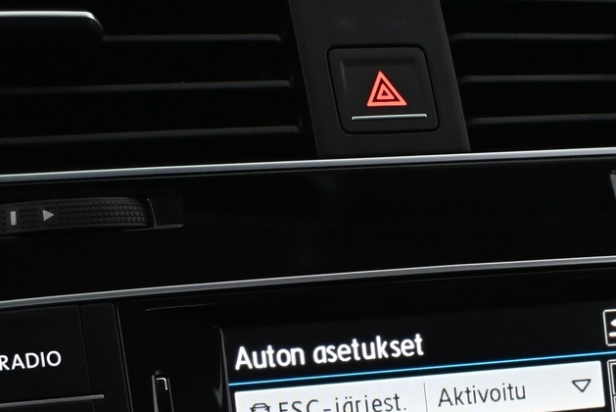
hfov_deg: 16.8
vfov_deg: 11.1
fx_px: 2082
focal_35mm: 122
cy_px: 496
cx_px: 442
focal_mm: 31.5
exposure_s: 1/60
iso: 3600
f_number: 5
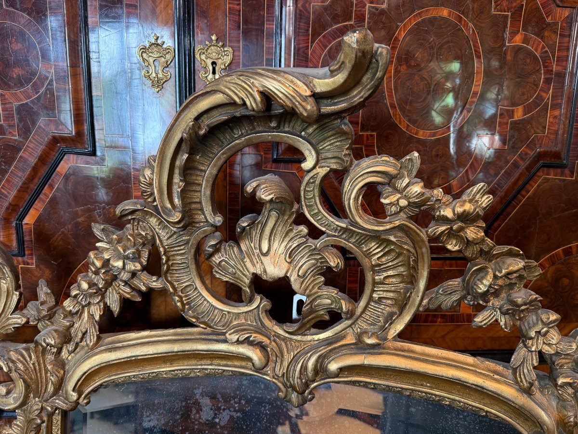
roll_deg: -0.6
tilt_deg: -9.7
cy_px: 217
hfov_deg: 71.6
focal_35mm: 24
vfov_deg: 56.8
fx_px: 401
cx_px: 289
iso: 160
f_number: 1.78
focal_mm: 6.76
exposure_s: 1/50
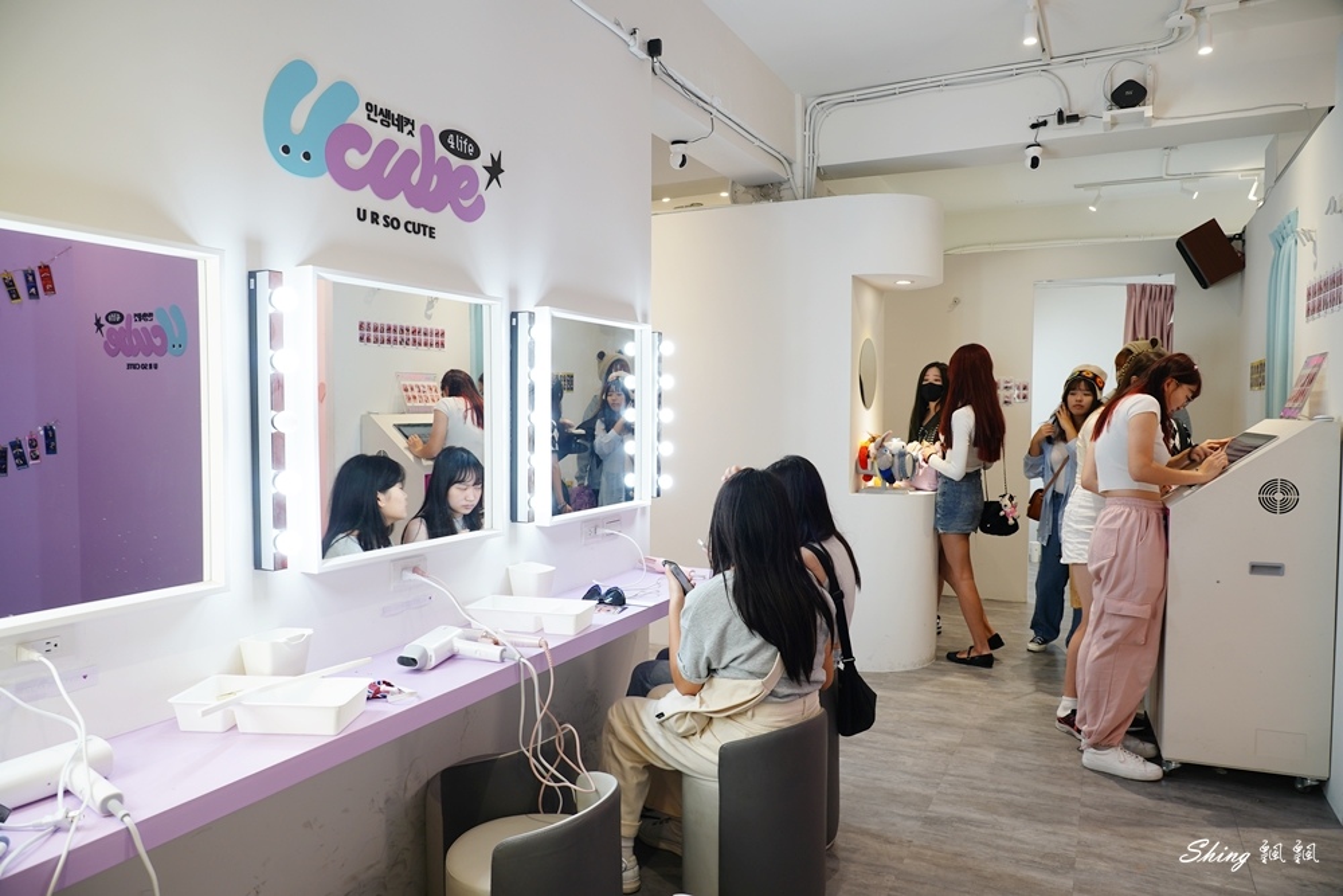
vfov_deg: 53.1
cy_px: 448
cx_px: 672
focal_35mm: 24
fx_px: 895
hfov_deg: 73.7
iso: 200
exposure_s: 1/30
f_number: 5.6
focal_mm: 24
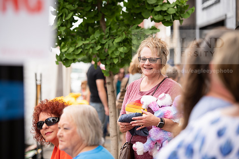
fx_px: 797
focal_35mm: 120
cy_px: 80
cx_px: 120
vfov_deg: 11.4
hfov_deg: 17.1
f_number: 4
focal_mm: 120
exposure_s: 1/400
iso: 320
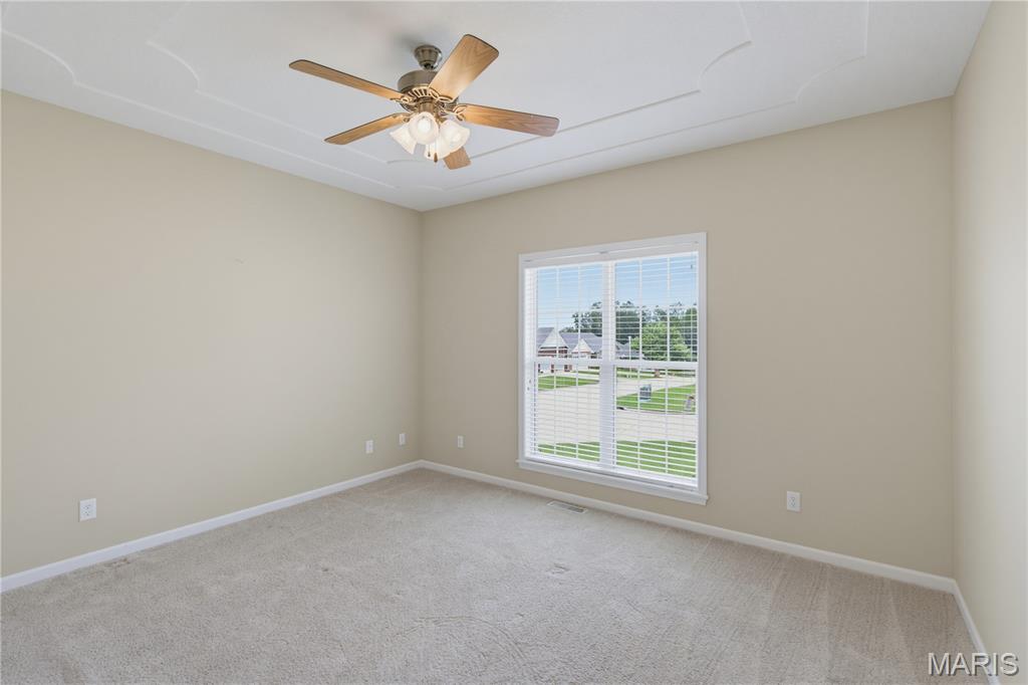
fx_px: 457
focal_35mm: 16
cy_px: 342
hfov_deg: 96.8
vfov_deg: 73.7
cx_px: 514
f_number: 6.3
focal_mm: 16
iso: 250
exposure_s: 1/8
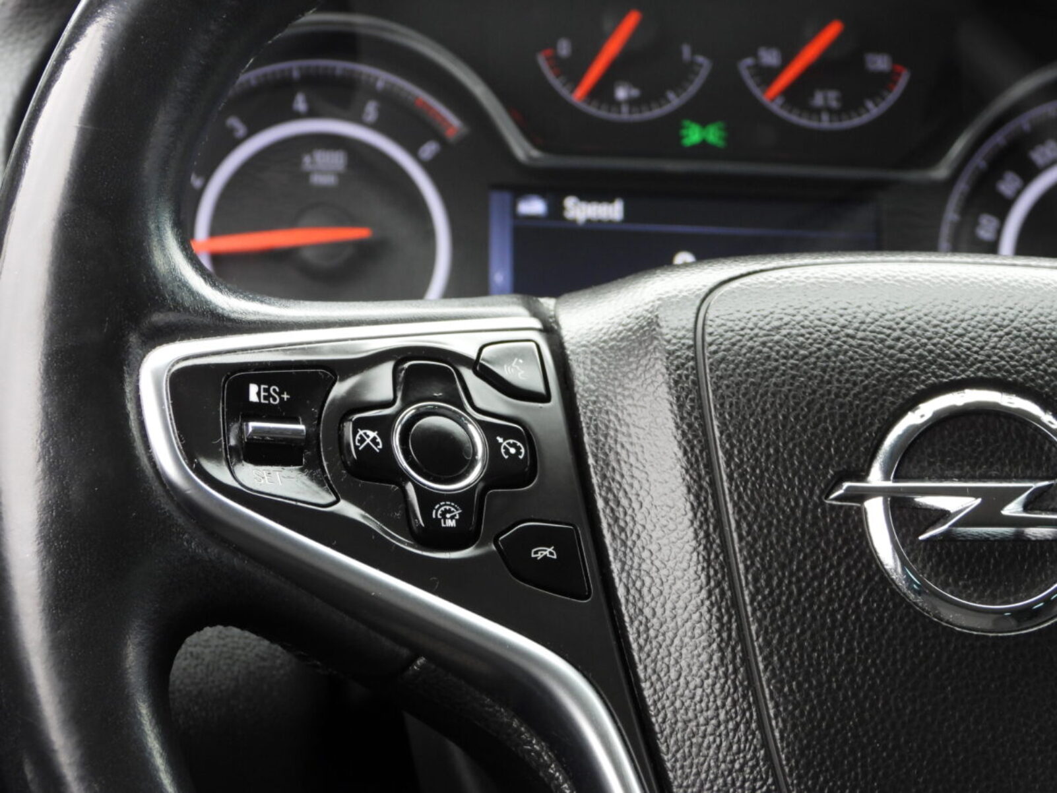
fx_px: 4734
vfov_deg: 9.6
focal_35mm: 155
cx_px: 528
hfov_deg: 12.7
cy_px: 396
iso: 320
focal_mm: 27.9
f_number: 4
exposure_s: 1/60
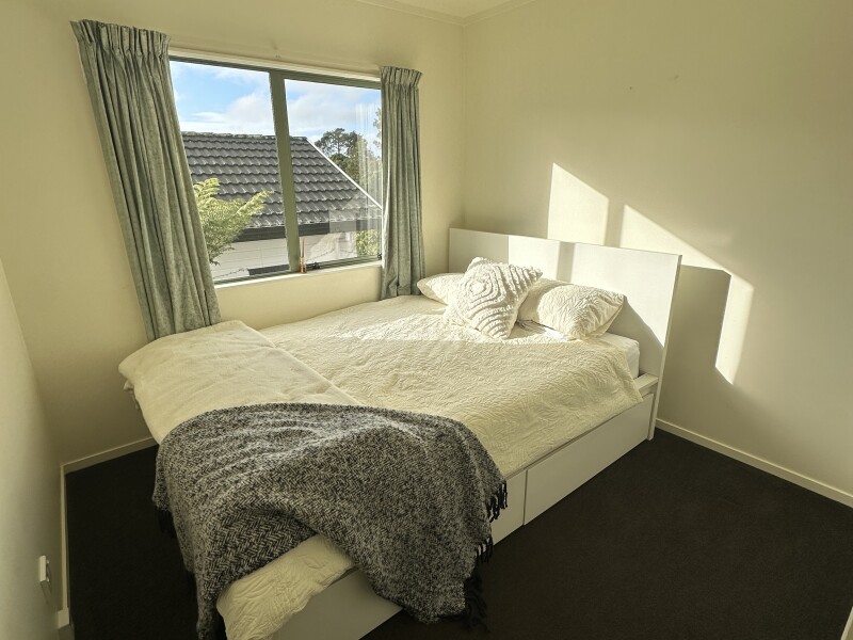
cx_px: 426
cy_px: 320
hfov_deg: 102.1
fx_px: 345
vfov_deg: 85.7
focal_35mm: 14
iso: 40
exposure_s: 1/1043
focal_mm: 2.22
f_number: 2.2
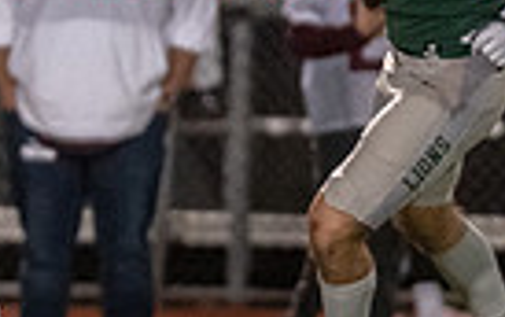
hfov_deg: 1.6
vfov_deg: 1.0
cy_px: -23
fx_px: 18437
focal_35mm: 1338
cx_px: -327
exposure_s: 1/1250
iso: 5000
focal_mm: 200
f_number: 2.8
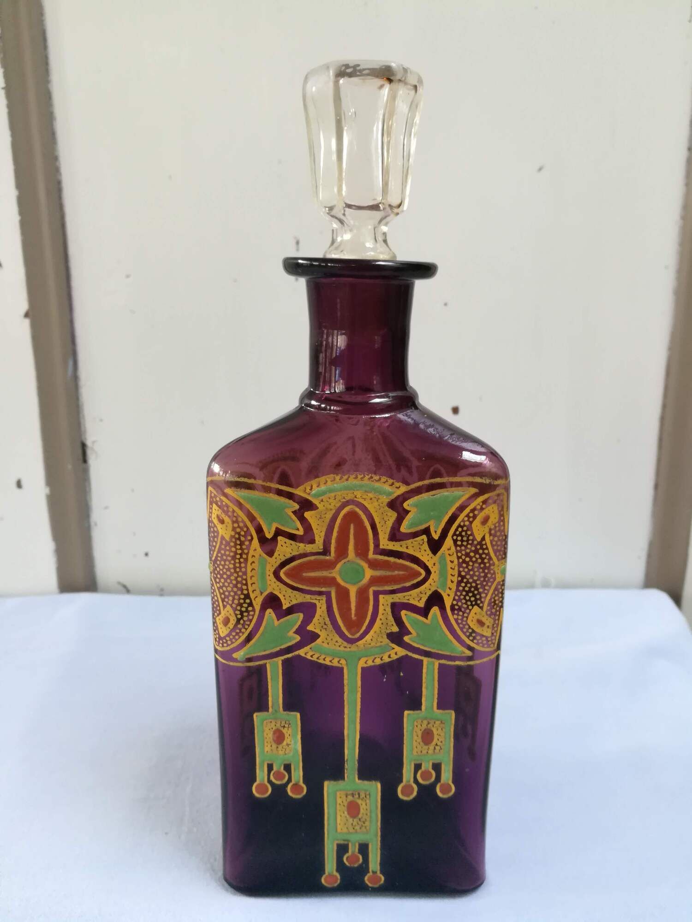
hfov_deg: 53.1
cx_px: 346
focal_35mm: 26
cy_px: 461
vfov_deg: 67.3
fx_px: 693
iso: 200
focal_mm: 3.83
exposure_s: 1/30
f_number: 2.2
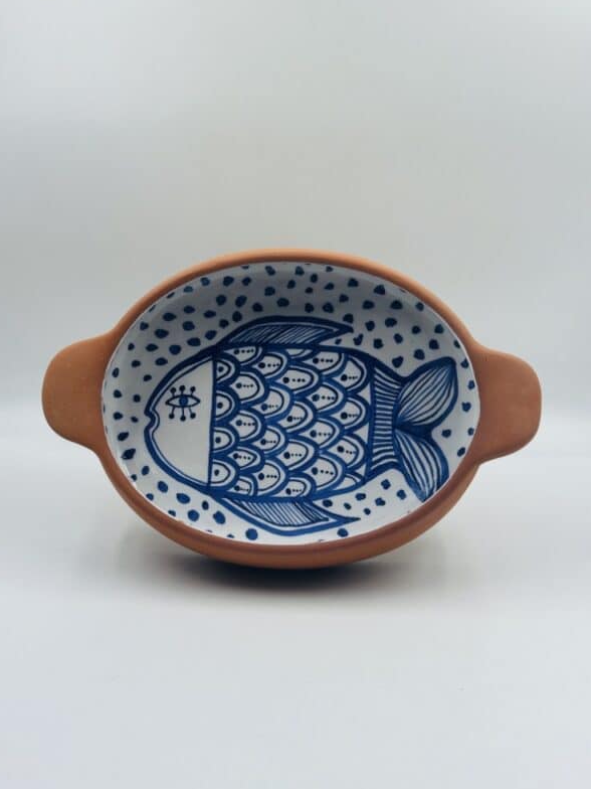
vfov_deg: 38.9
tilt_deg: -19.7
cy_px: 393
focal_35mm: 49
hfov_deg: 29.7
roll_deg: -2.3
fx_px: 1115
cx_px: 292
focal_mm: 6.86
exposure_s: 1/300
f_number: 1.78
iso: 64
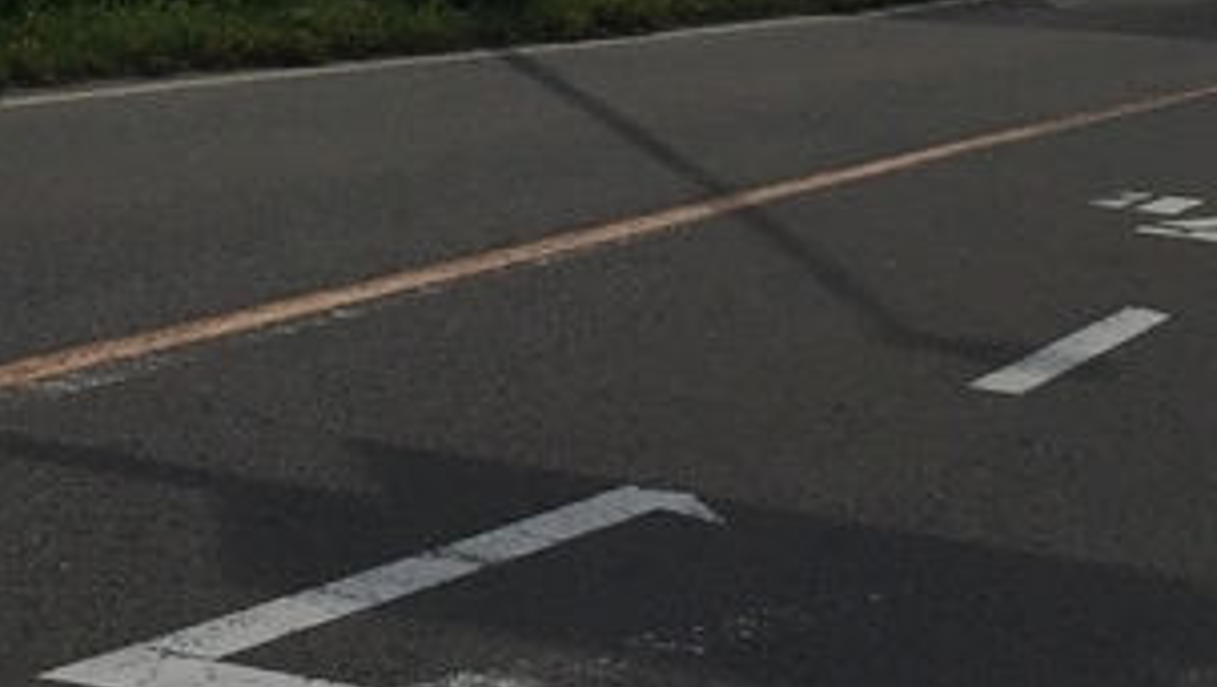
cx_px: 446
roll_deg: -4.2
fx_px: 4037
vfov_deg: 8.9
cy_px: -876
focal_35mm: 125
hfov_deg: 17.1
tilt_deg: +6.7
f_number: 2.2
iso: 40
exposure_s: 1/13333
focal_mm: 4.15
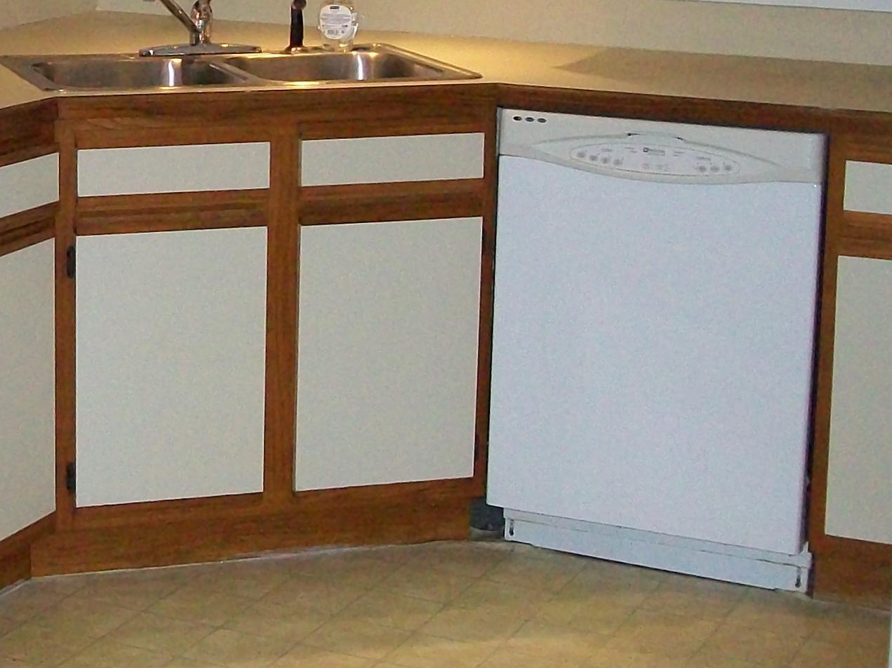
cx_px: -8
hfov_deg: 22.1
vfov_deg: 17.1
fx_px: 2190
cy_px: 76
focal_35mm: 85
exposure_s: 1/125
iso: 200
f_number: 2.7
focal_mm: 6
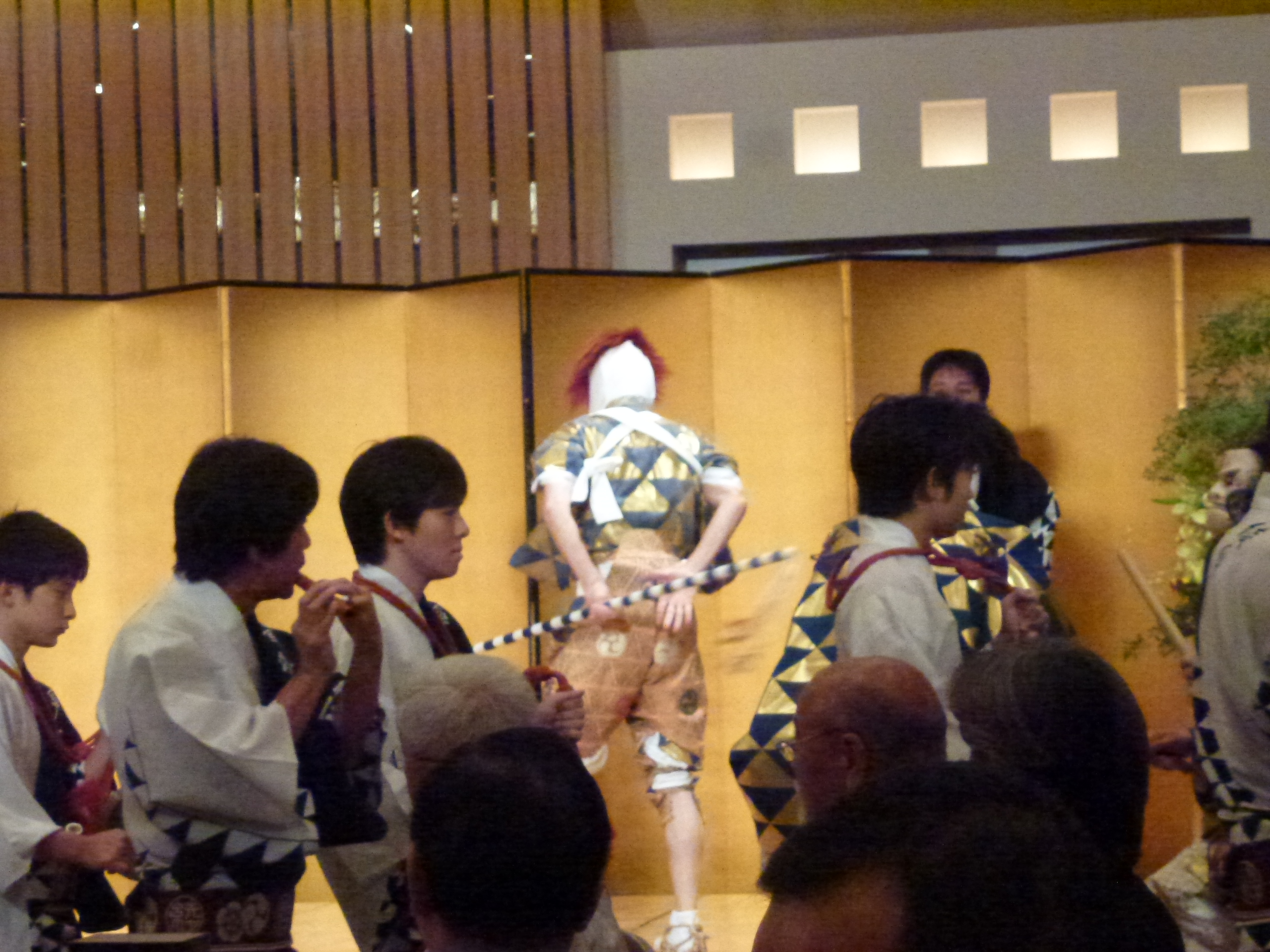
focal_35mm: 113
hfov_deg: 17.4
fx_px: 4146
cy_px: 476
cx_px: 635
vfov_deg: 13.1
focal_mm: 20.2
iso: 1600
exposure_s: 1/200
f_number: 5.1
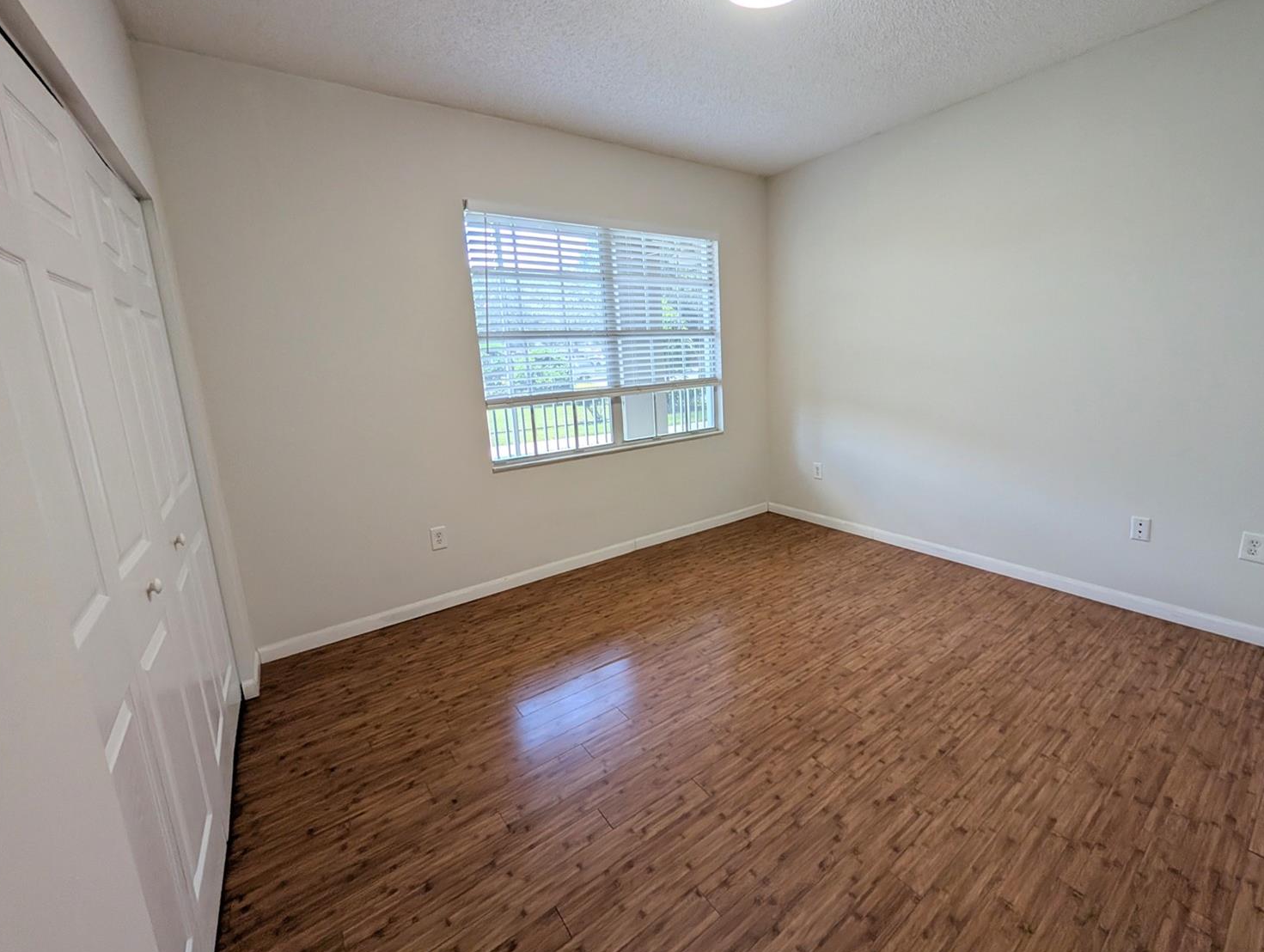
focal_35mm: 13
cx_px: 672
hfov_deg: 106.0
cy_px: 447
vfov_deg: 90.0
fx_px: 475
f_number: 1.7
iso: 159
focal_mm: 2.02
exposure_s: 1/60
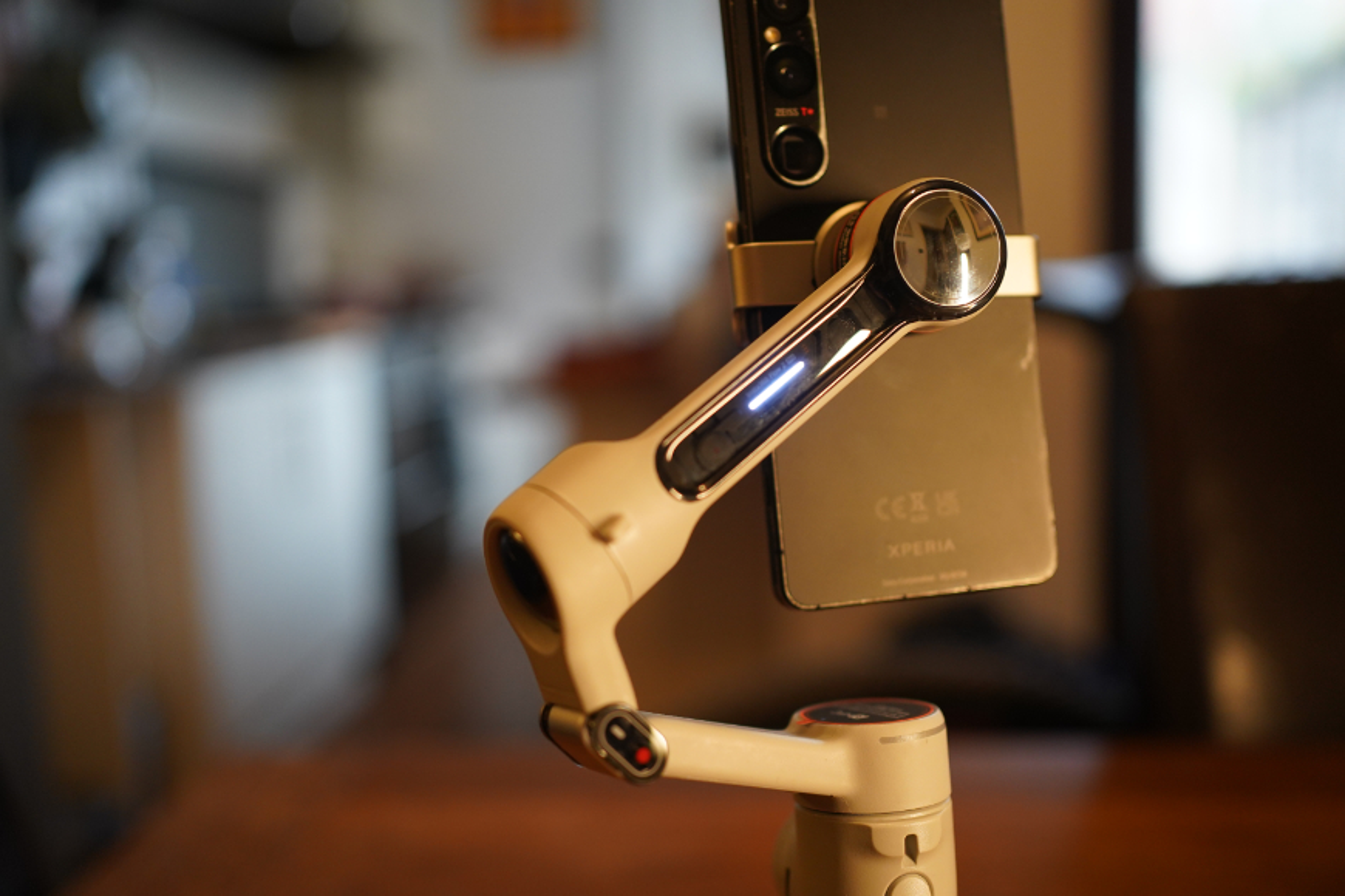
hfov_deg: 54.4
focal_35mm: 35
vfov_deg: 37.9
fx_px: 1308
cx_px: 672
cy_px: 448
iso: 1600
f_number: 2.2
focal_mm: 35
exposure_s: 1/160
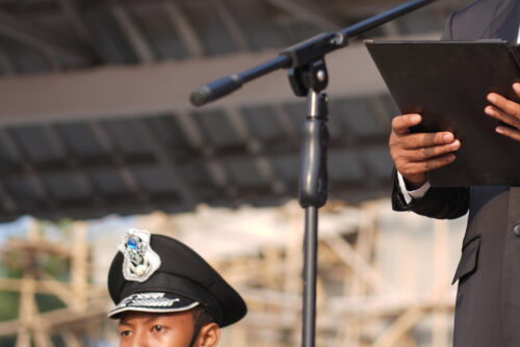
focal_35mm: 174
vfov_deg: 7.9
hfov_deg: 11.7
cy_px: 17
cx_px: 458
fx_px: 2515
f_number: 2.8
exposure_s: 1/500
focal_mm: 85
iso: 80
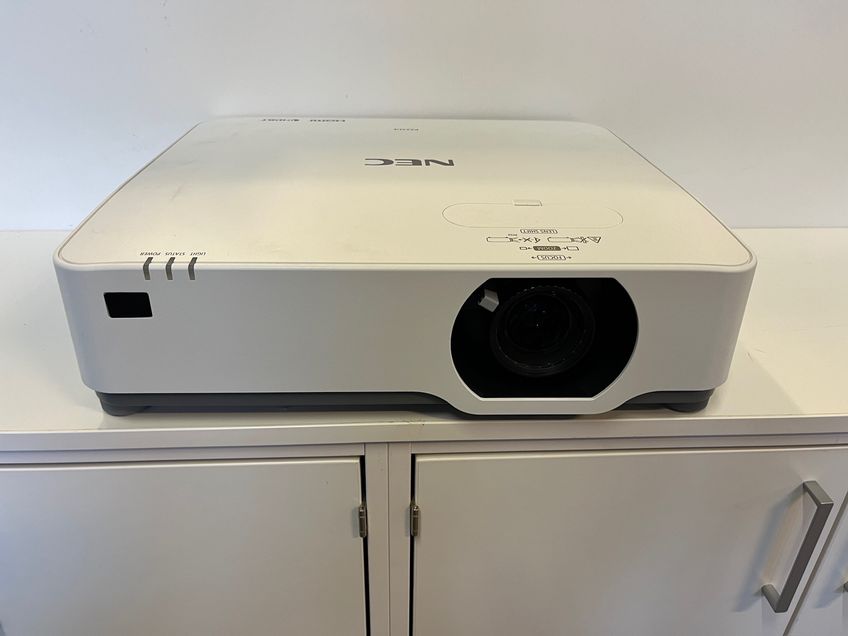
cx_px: 424
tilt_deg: -27.0
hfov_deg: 67.3
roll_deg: +1.3
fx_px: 637
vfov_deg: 53.1
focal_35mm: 26
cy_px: 318
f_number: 1.6
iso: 64
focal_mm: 5.1
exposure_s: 1/50
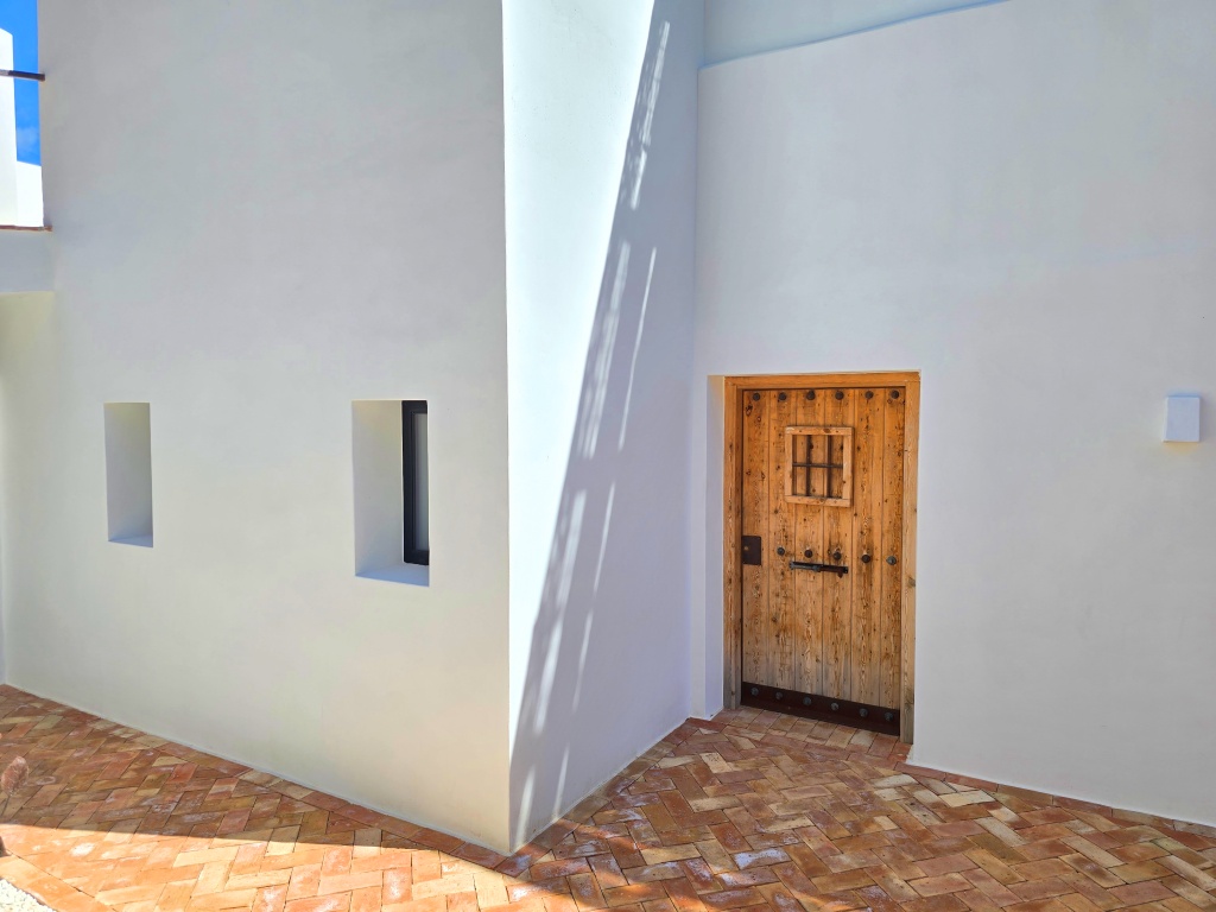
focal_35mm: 23
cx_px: 608
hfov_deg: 73.9
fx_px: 808
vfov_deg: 58.9
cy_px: 456
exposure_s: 1/532
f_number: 1.7
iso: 12
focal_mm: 6.3
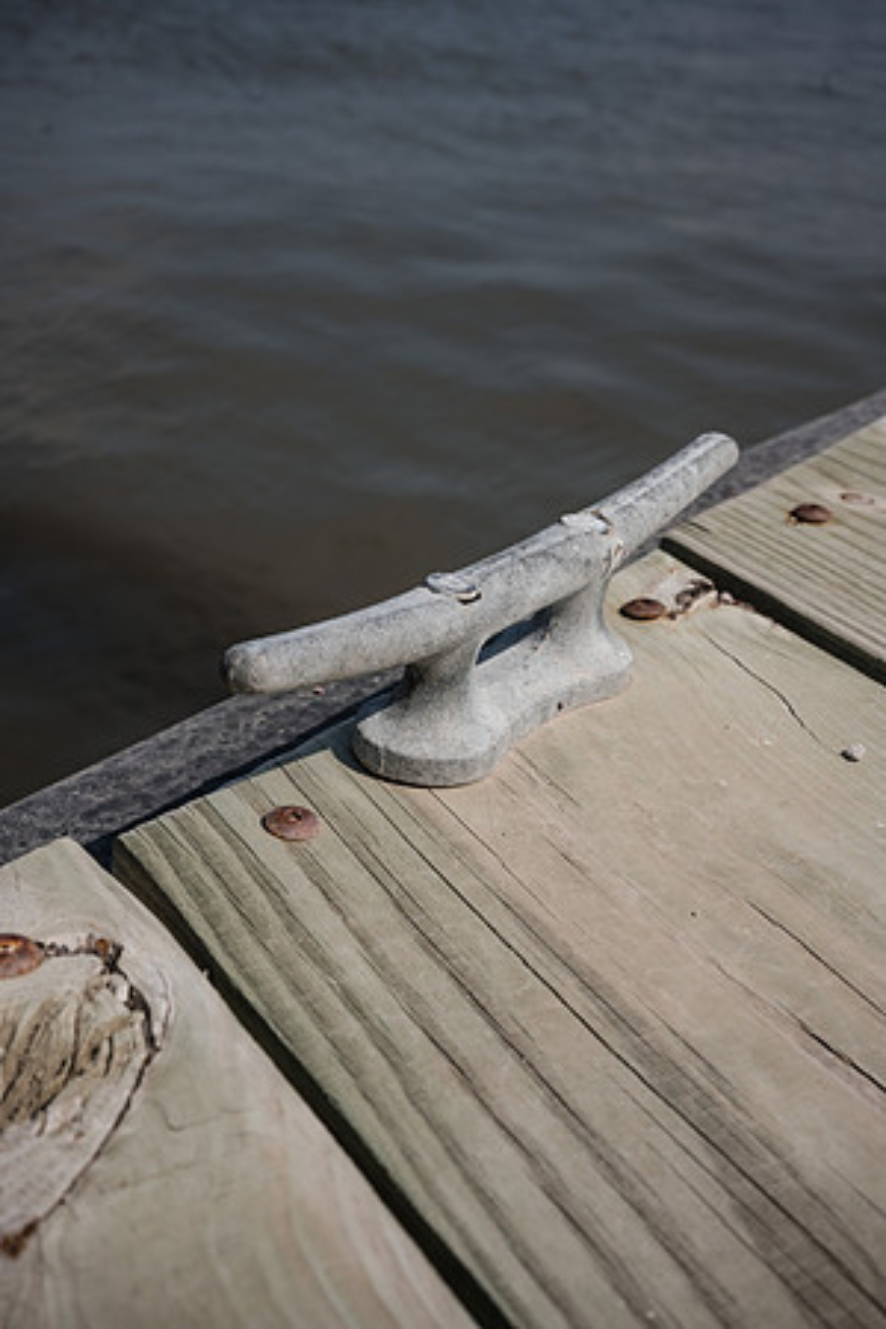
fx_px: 1846
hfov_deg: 27.0
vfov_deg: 39.6
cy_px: 664
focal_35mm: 50
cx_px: 443
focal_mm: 50
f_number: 10
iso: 200
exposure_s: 1/1000
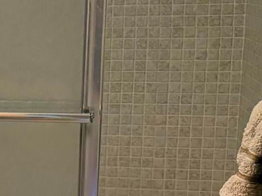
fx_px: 953
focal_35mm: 126
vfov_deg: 11.7
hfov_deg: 13.3
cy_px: 162
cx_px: -279
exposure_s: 1/120
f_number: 1.78
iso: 320
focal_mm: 6.76
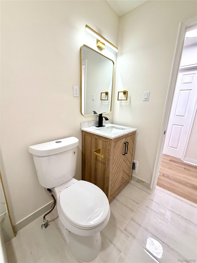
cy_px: 132
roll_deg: -2.3
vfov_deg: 102.1
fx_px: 106
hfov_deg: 85.7
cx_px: 98
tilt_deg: -14.5
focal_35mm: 14
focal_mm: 2.22
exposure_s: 1/60
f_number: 2.2
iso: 160
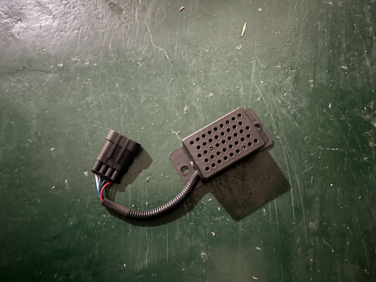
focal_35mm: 26
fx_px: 282
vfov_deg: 53.1
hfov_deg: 67.3
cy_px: 141
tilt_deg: -77.4
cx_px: 188
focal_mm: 5.7
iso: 1250
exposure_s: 1/9
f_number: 1.5
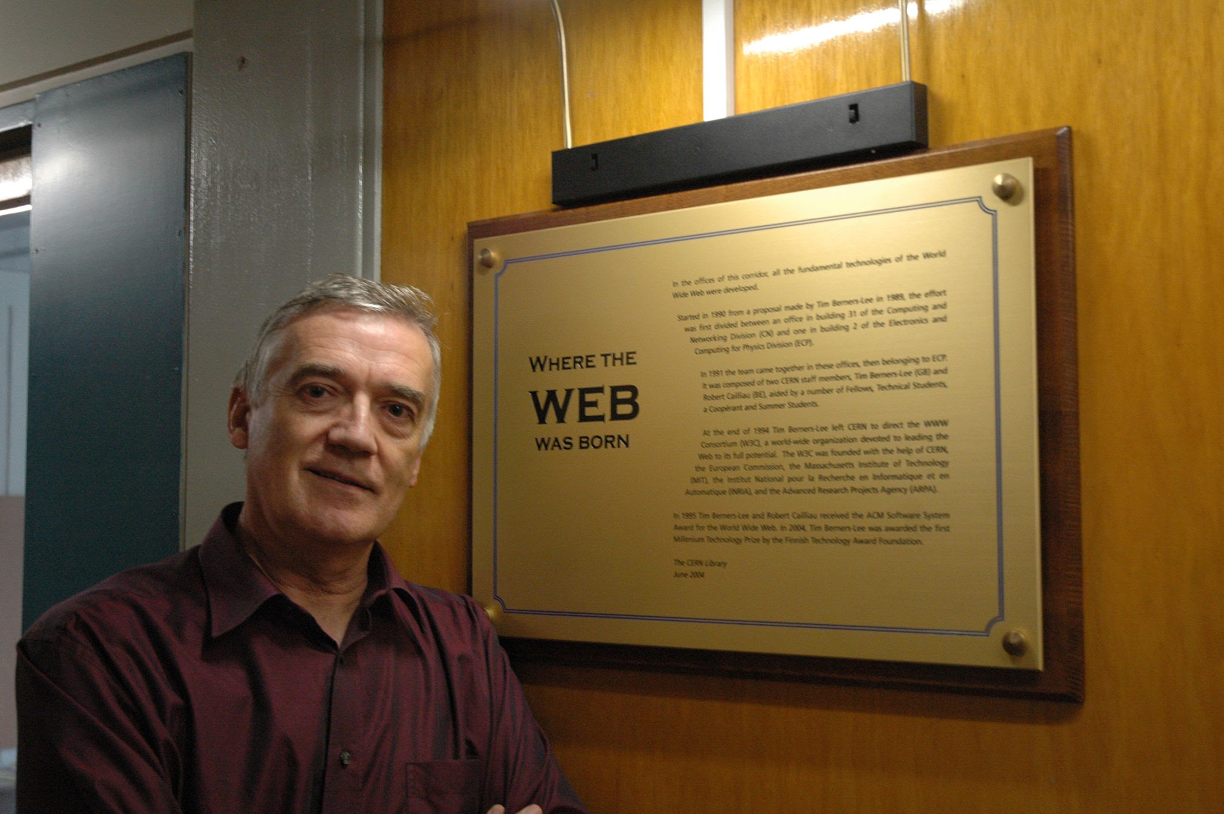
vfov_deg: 28.9
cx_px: 612
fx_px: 1580
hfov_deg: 42.4
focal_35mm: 46
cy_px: 407
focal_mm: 31
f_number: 4
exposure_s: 1/25
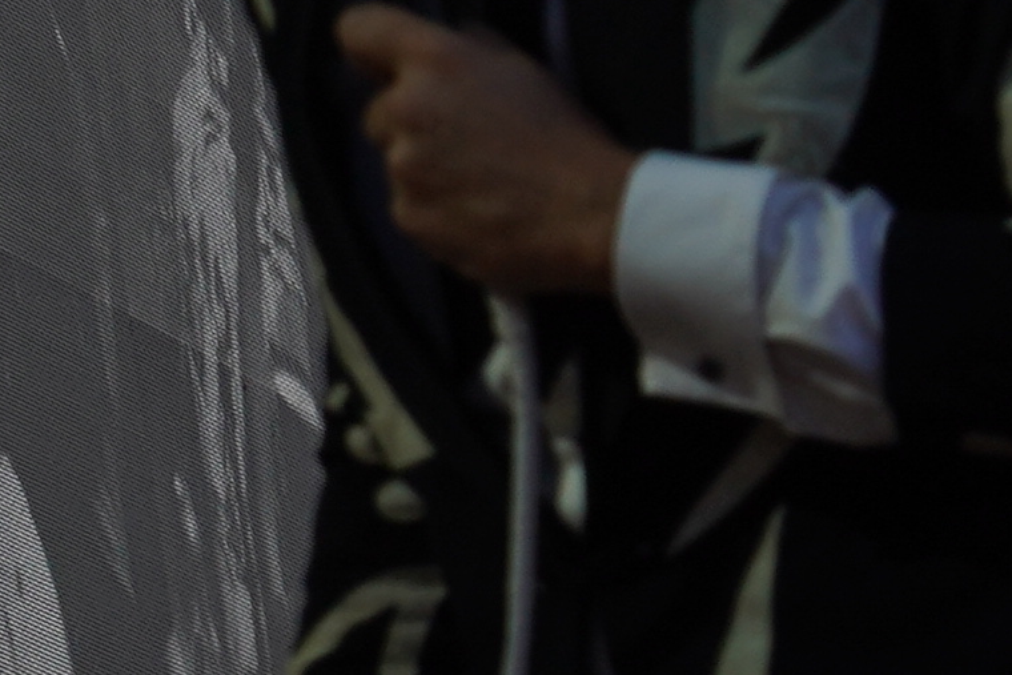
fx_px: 23307
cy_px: 758
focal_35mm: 829
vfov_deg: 1.7
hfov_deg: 2.5
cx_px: 1378
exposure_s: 1/500
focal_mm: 105
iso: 100
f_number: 8
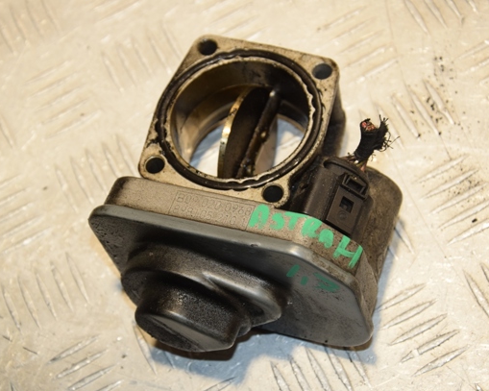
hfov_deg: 20.8
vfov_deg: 16.7
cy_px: 197
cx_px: 208
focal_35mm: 92
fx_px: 1331
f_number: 6.3
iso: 800
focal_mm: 52
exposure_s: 1/200
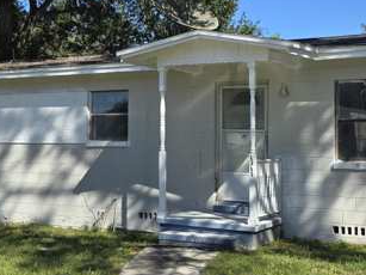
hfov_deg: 32.2
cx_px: 176
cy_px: 135
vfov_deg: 24.4
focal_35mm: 60
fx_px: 634
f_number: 1.7
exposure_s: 1/707
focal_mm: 6.3
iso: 12
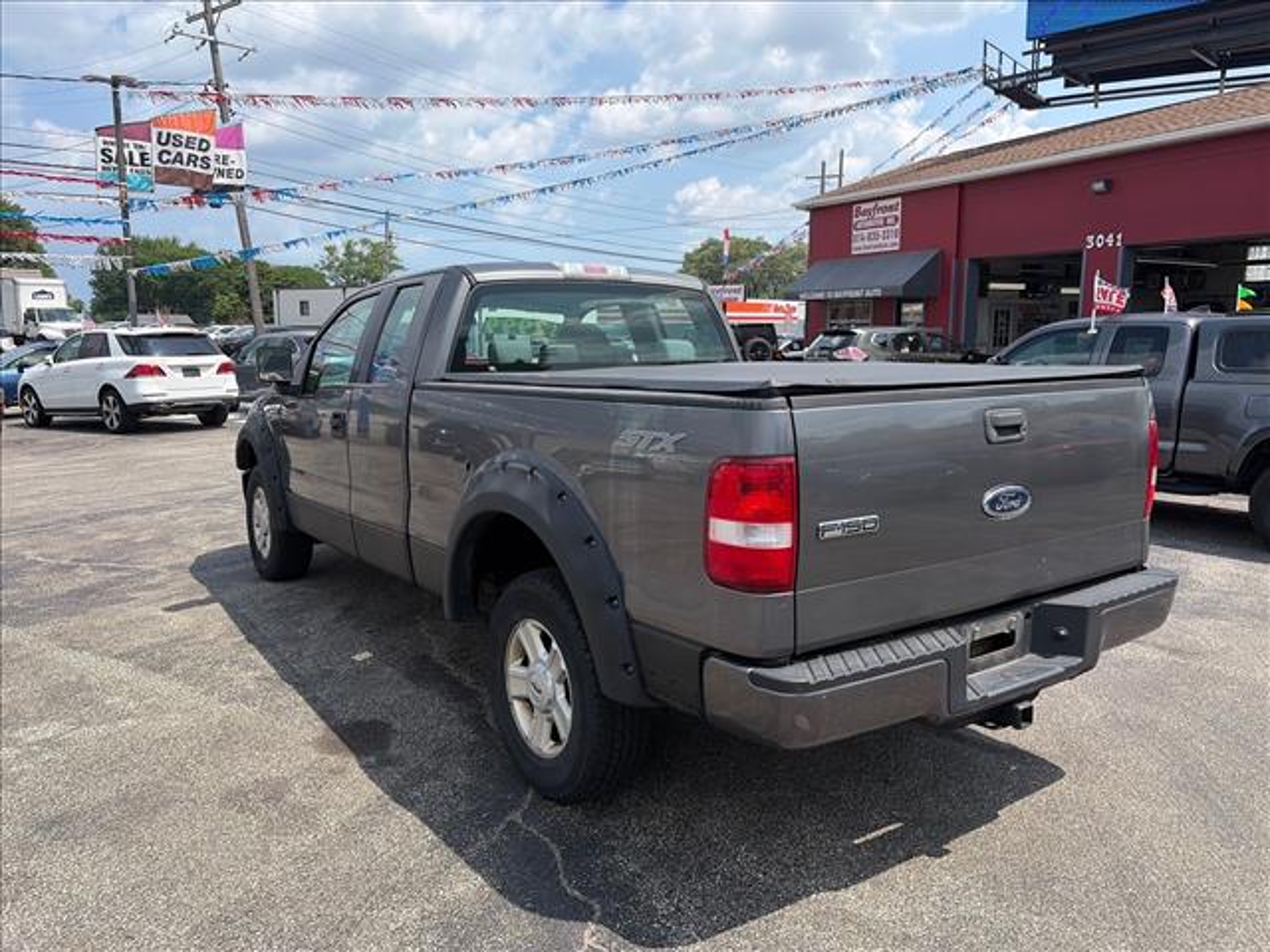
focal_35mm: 26
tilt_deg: -7.3
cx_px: 635
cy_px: 476
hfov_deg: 67.3
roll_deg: +2.7
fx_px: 954
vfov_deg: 53.1
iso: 50
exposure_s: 1/3448
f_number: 1.6
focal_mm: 5.96
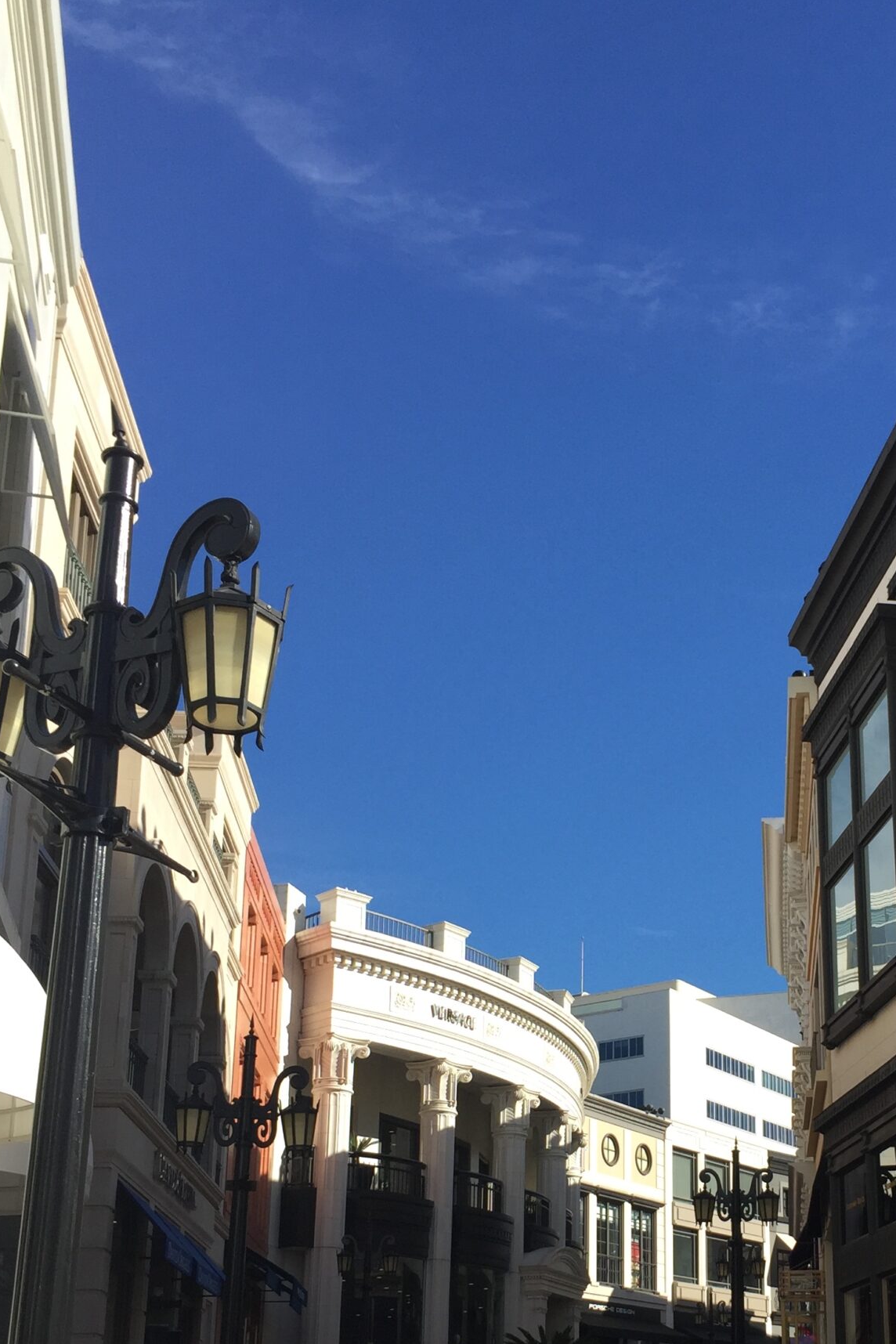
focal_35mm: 45
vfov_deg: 42.3
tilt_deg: +13.0
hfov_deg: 29.3
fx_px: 1680
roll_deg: +0.4
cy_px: 1000
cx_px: 685
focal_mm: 4.15
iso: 32
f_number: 2.2
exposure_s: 1/1522
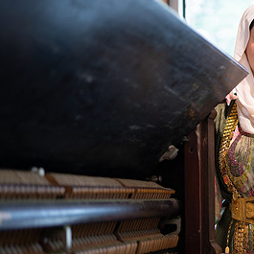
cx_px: 246
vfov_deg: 26.4
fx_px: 540
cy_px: 151
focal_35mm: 65
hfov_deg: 25.4
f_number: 1.2
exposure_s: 1/125
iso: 200
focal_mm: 35
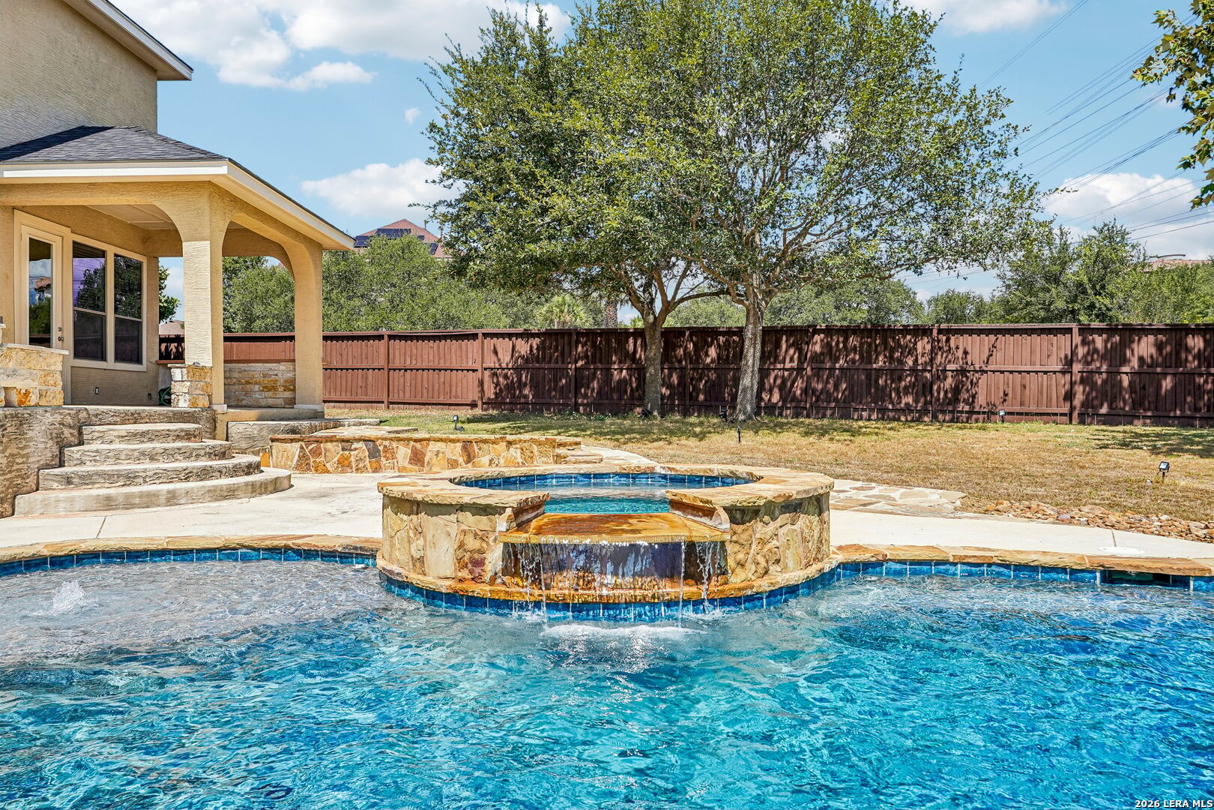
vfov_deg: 50.4
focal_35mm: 26
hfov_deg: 70.4
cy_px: 405
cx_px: 607
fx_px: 860
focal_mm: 25.5
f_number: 8
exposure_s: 1/250
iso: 100
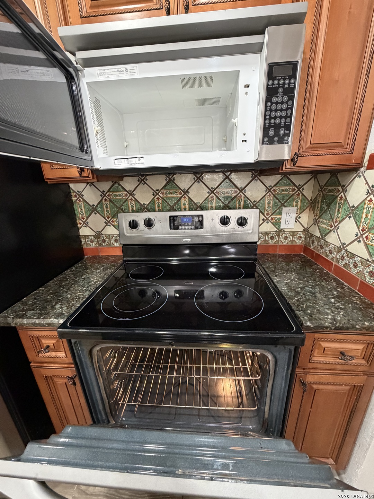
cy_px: 250
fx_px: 202
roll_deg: +2.1
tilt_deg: -18.8
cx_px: 187
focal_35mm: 14
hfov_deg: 85.7
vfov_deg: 102.1
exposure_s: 1/60
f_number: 2.2
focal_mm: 2.22
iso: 500
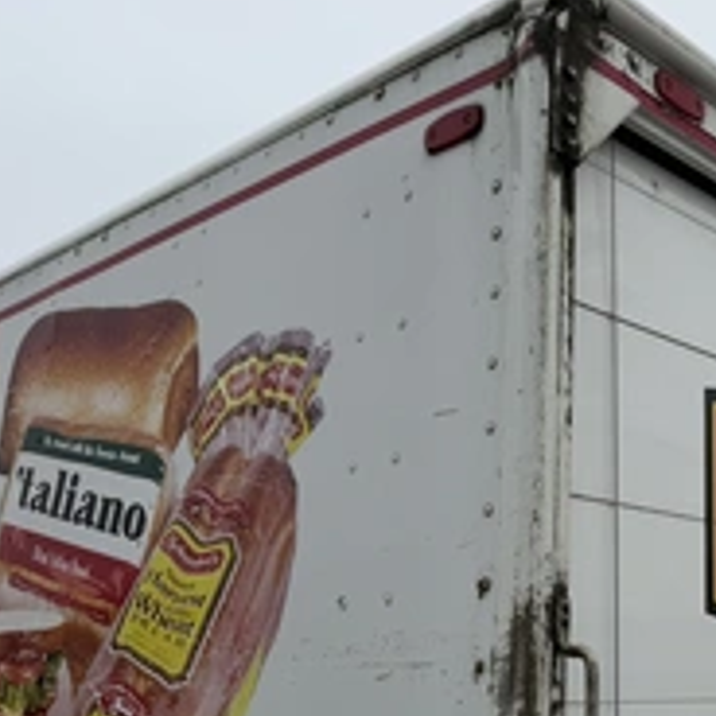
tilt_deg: +15.6
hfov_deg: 33.6
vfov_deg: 36.5
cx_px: 716
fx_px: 1076
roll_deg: +2.1
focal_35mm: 46
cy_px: 459
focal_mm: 6.76
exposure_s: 1/1689
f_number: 1.78
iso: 80
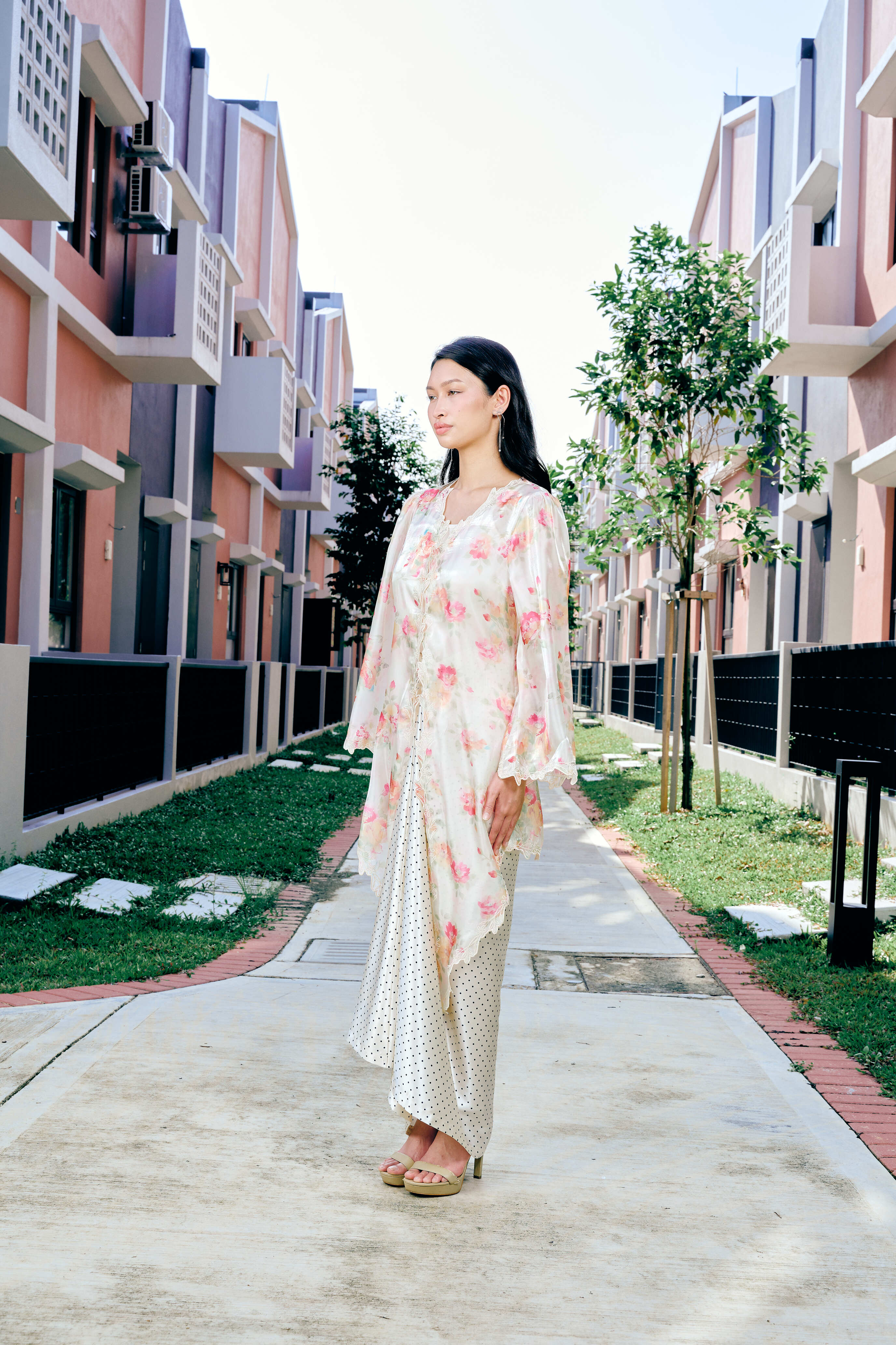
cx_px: 448
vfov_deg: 45.4
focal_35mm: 43
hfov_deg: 31.2
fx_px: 1605
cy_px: 672
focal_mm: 43
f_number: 8
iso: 125
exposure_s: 1/125
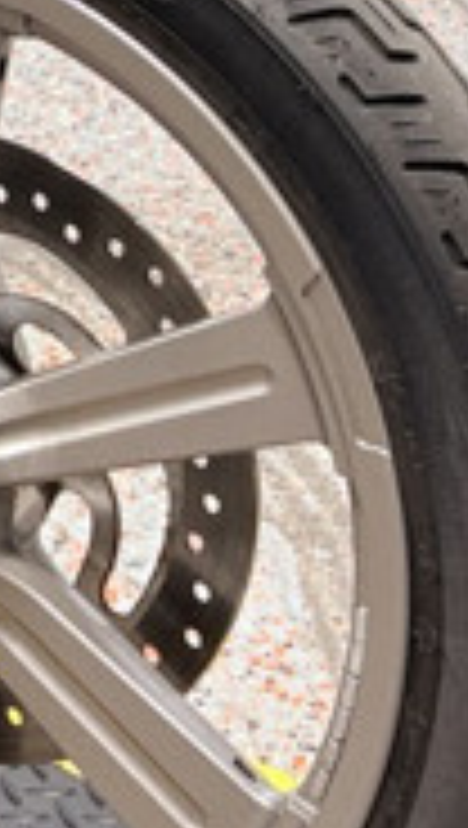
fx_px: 3605
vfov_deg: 12.2
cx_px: -1082
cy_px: -567
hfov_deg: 6.6
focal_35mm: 164
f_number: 1.6
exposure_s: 1/120
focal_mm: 5.96
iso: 40
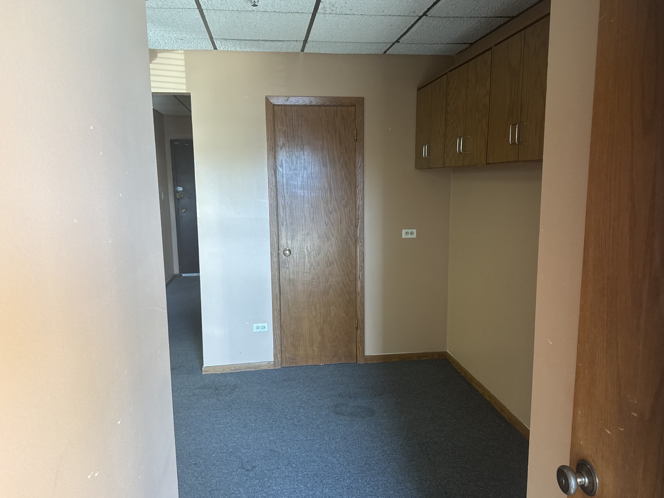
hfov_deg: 67.3
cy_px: 252
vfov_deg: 53.1
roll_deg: +1.2
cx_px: 335
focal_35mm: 26
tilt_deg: -8.0
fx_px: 499
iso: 250
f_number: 1.78
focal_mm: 6.76
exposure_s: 1/60
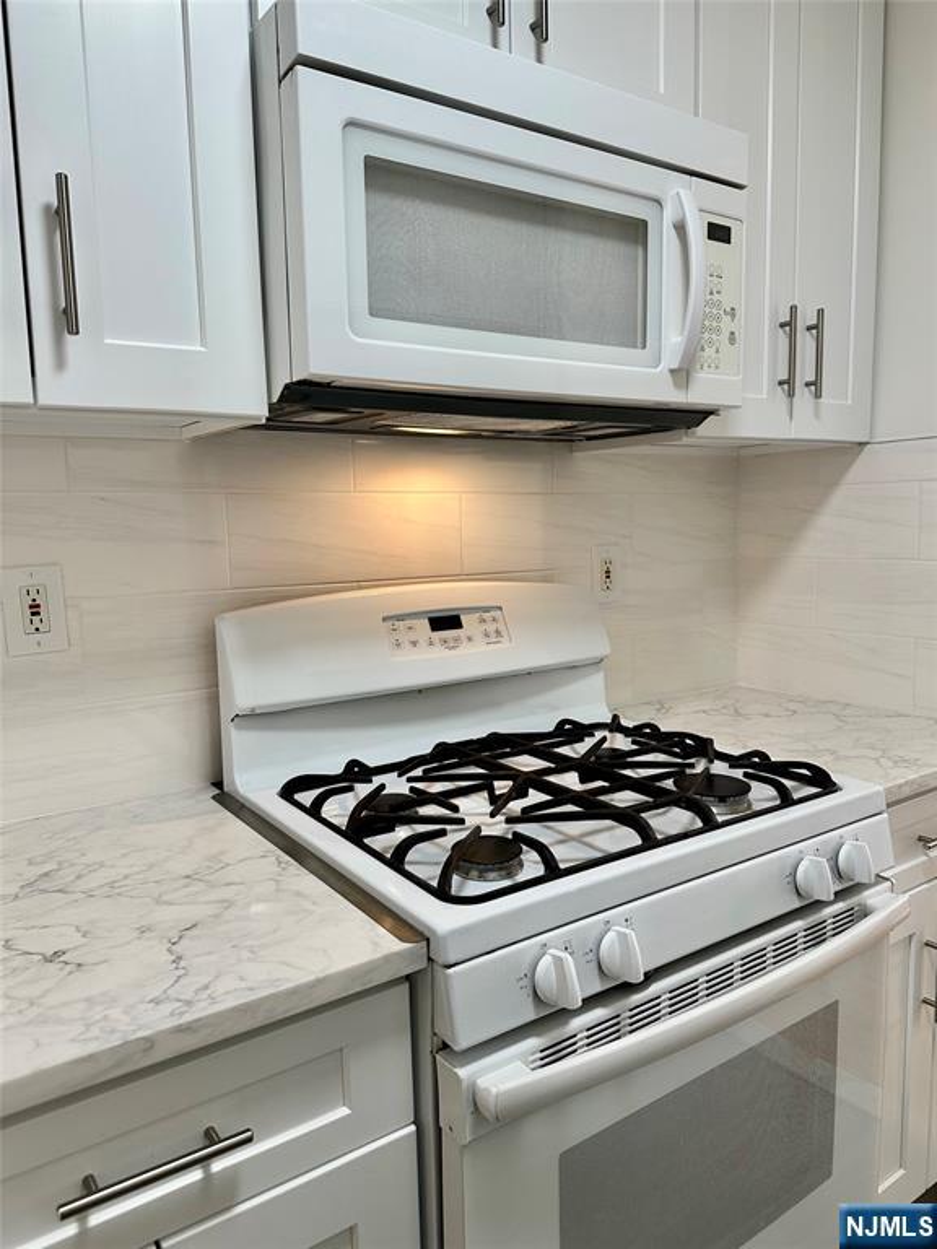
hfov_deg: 56.8
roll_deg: +1.0
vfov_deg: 71.6
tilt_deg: -6.2
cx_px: 468
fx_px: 866
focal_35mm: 24
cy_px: 624
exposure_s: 1/120
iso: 125
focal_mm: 6.86
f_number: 1.78
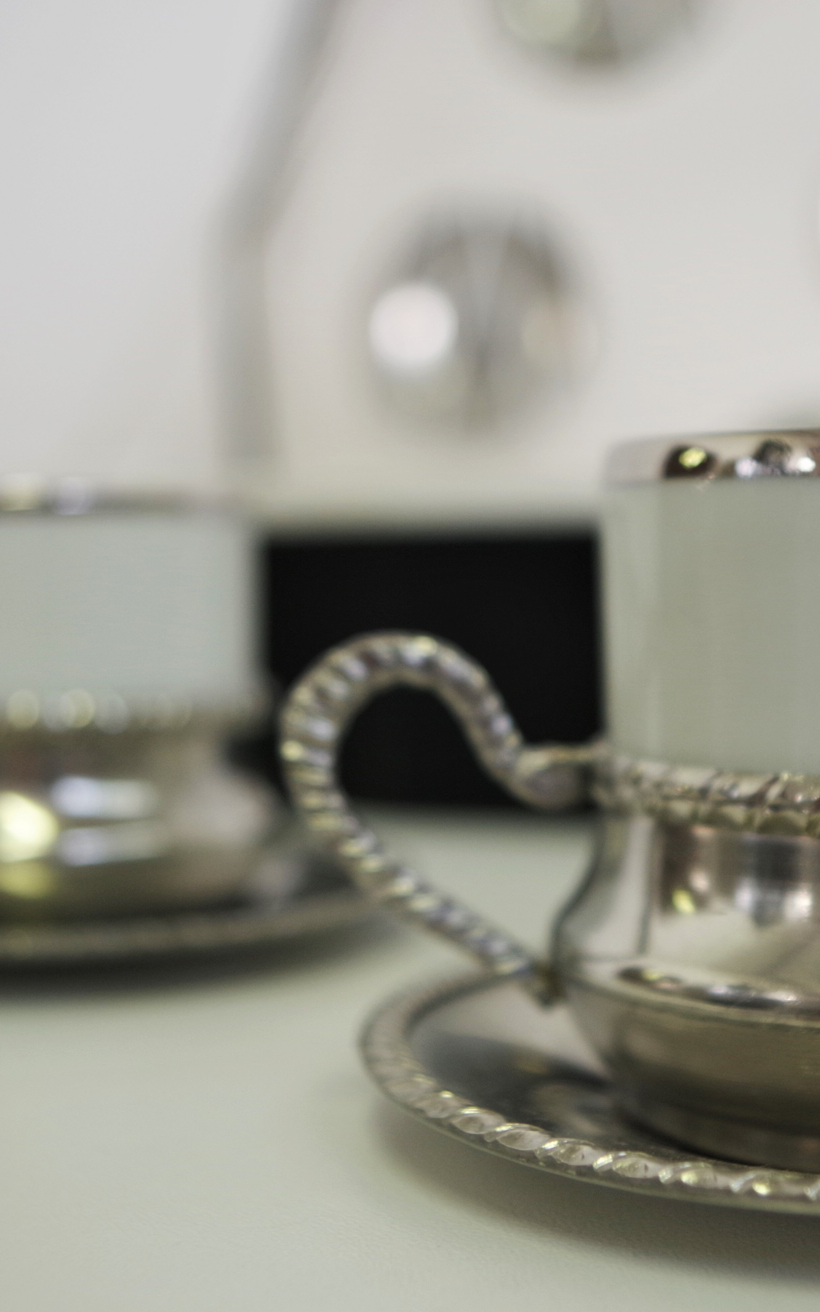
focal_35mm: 56
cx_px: 538
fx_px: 2002
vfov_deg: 36.3
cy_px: 658
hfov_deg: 23.1
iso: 400
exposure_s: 1/60
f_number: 4
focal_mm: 24.38
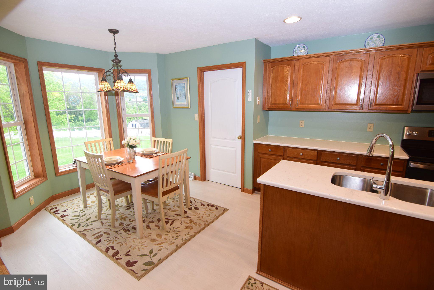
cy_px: 145
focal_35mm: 16
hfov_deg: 94.9
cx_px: 217
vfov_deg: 72.2
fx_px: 199
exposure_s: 1/60
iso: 640
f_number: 5.6
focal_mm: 11
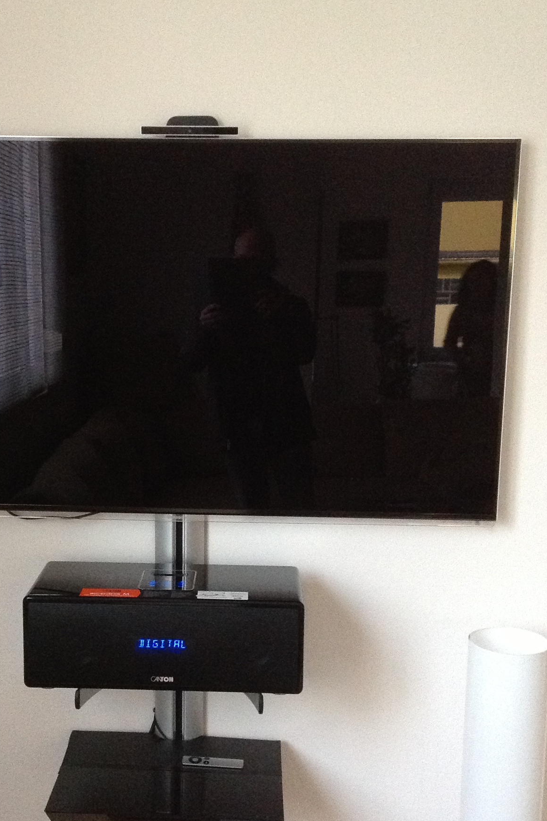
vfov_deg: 36.8
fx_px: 1231
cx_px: 200
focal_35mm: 54
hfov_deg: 25.0
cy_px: 474
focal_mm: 4.28
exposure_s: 1/15
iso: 400
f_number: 2.4
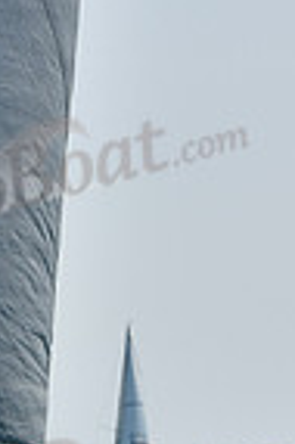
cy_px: 387
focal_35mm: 671
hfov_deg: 2.0
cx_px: -348
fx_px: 8267
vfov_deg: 3.1
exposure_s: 1/1250
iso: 250
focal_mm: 165
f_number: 8
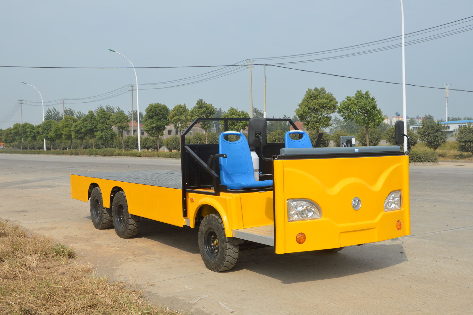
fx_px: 526
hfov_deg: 48.5
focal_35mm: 40
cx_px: 241
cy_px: 157
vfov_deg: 33.4
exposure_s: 1/320
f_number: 9
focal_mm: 26
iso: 100
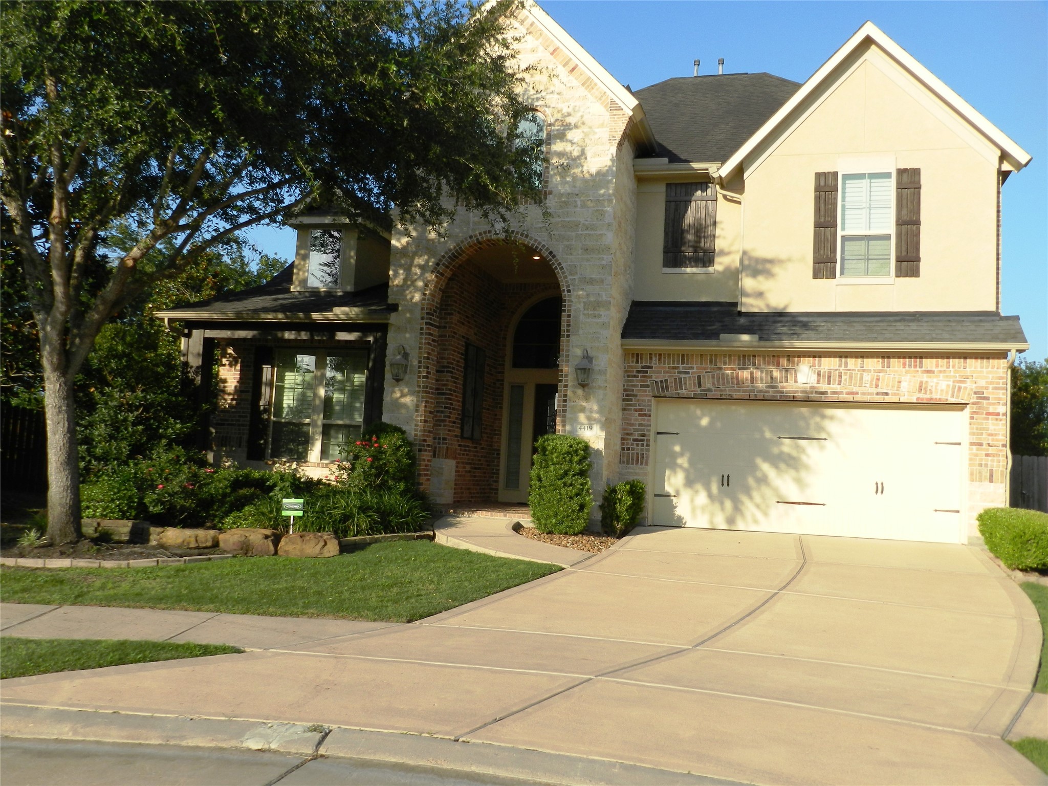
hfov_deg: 56.8
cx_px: 524
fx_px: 969
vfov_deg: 44.2
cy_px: 393
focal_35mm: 32
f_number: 3.7
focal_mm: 5.6
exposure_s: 1/800
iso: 160
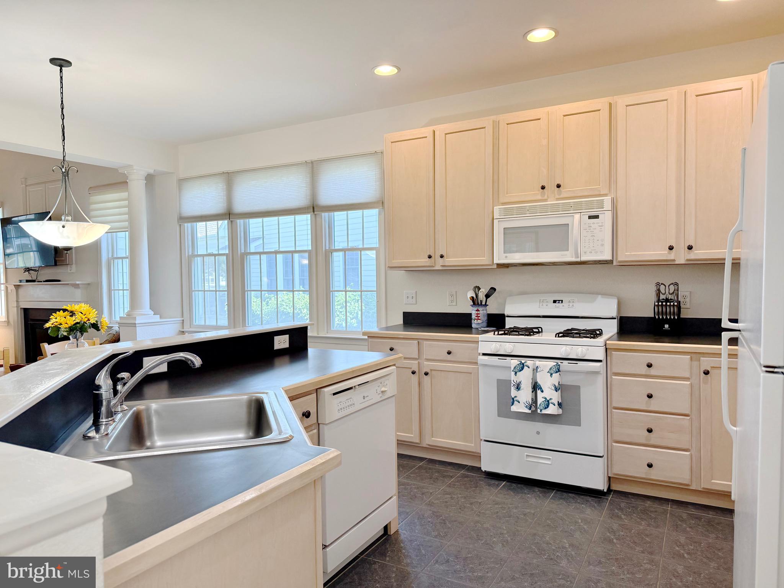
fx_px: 544
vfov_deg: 56.8
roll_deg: +0.9
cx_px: 392
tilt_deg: -1.2
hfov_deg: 71.6
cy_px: 294
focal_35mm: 24
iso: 160
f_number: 1.78
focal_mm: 6.76
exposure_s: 1/178
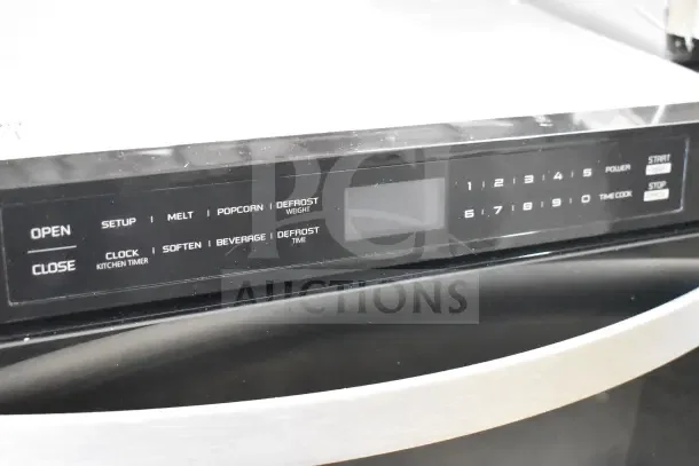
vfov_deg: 25.8
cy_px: 233
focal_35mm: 52
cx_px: 350
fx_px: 1020
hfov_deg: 37.8
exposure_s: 1/60
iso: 16000
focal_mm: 35
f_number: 4.5
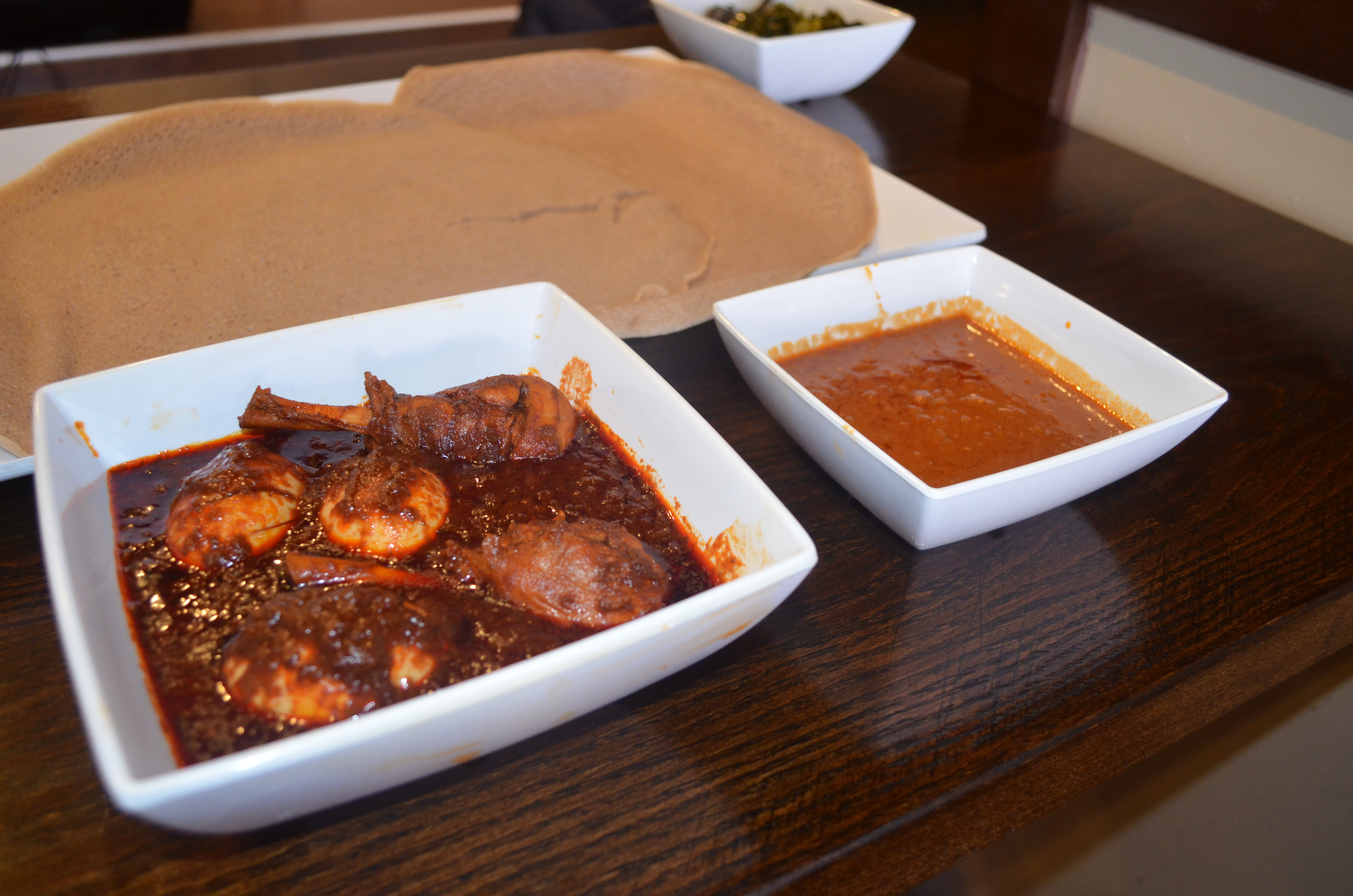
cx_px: 676
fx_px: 1238
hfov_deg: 57.3
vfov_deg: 39.8
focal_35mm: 33
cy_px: 448
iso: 1100
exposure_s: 1/60
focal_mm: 22
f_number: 3.8
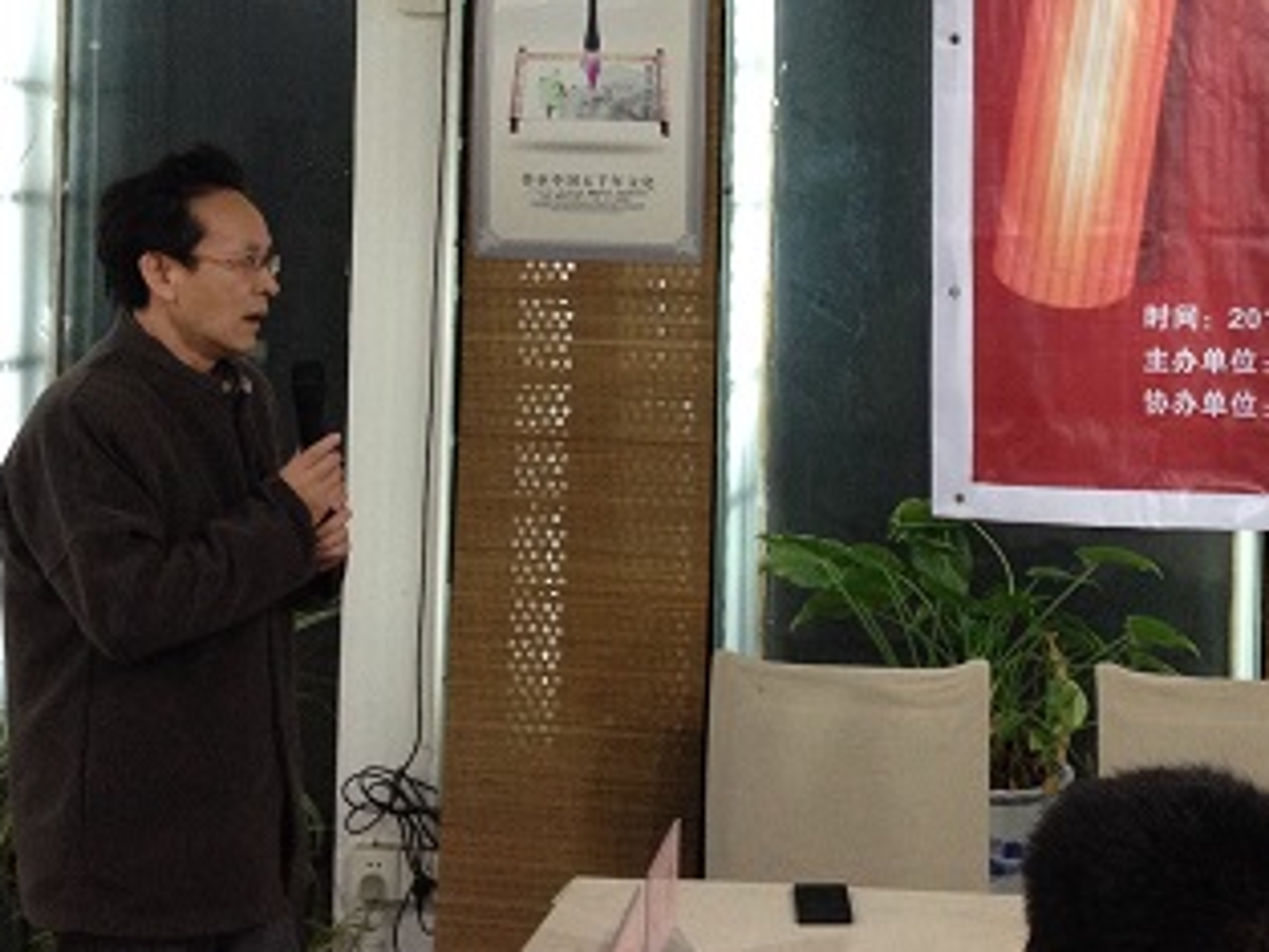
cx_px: 855
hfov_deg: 28.7
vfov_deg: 21.6
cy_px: 150
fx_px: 2457
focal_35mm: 67
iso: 200
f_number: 2.4
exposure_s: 1/20
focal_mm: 4.28
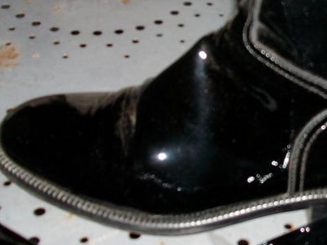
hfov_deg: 23.1
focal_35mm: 81
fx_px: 765
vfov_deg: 18.1
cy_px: 69
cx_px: 330
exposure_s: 1/40
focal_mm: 5.7
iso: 125
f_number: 2.9
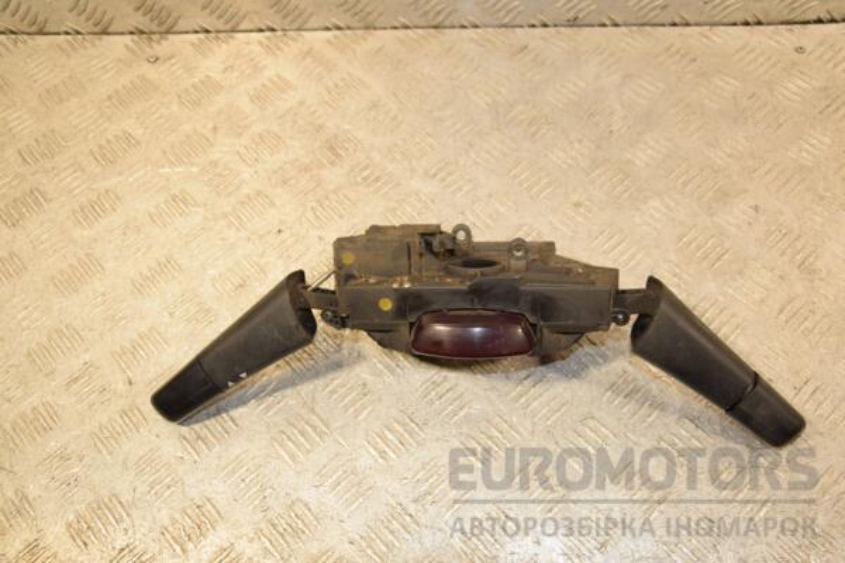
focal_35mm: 36
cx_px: 422
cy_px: 282
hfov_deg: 53.1
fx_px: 845
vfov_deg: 36.9
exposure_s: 1/200
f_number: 5
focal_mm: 24
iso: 800
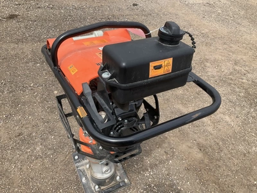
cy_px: 96
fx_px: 215
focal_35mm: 29
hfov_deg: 61.7
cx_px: 128
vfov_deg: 48.2
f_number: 1.8
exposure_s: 1/1144
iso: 25
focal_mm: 3
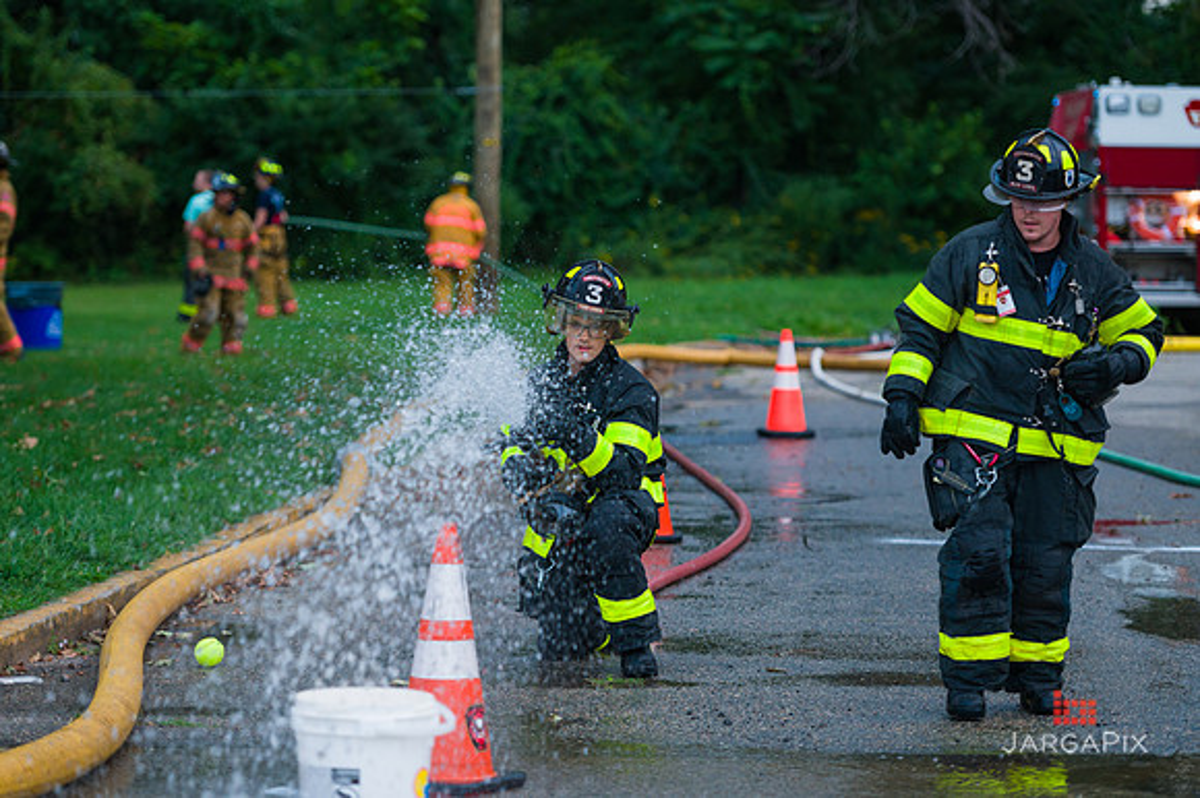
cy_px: 399
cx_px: 600
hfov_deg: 16.4
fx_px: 4164
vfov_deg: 11.0
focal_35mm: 125
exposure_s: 1/250
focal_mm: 125
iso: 1000
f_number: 3.2
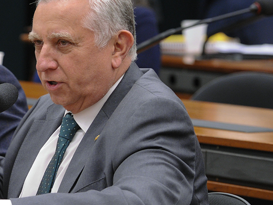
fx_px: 1917
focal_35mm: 243
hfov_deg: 8.1
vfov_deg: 6.1
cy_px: 103
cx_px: 79
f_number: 5.6
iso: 2000
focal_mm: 175
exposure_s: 1/100
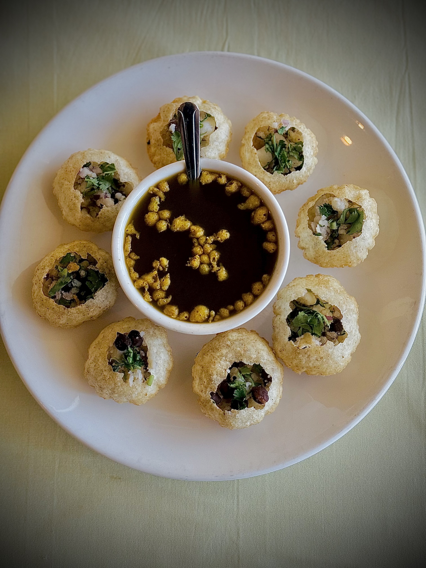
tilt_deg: -81.3
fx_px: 788
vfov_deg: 39.7
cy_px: 284
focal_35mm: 48
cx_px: 213
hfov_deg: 30.3
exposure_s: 1/60
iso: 100
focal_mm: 6.76
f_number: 1.78
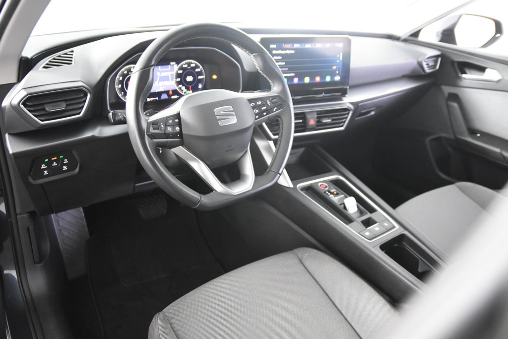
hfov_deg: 61.9
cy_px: 170
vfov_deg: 43.6
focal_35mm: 30
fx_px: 423
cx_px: 254
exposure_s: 1/30
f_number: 2.8
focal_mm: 20
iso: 4500
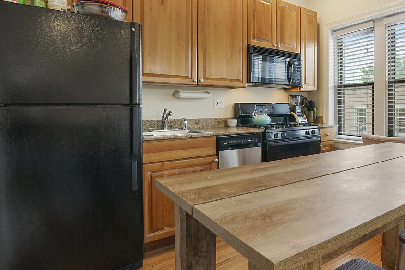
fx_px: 270
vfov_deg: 52.5
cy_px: 99
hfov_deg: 68.1
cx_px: 312
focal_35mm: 24
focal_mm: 13
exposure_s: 1/1.25
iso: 320
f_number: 18
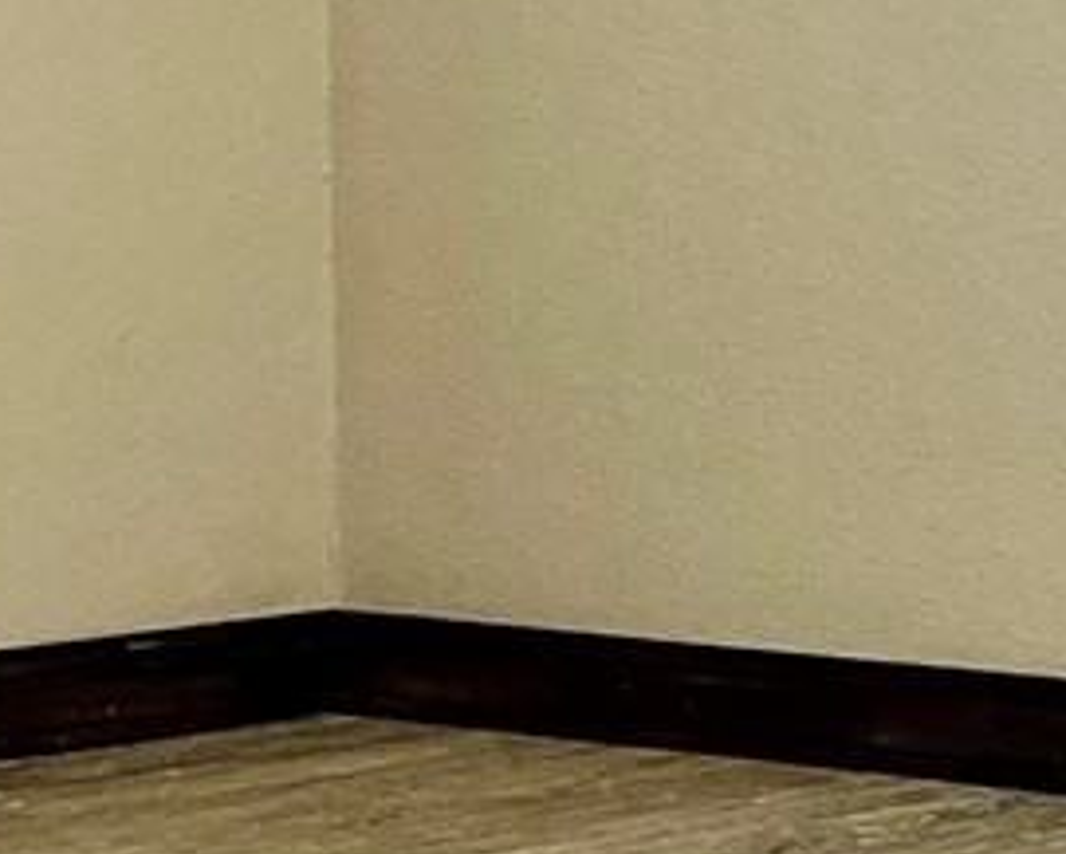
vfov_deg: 8.0
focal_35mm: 192
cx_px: 2651
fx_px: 6060
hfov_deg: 9.0
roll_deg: -0.3
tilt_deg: -2.0
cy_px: 91
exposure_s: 1/120
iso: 64
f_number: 1.5
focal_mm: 5.7
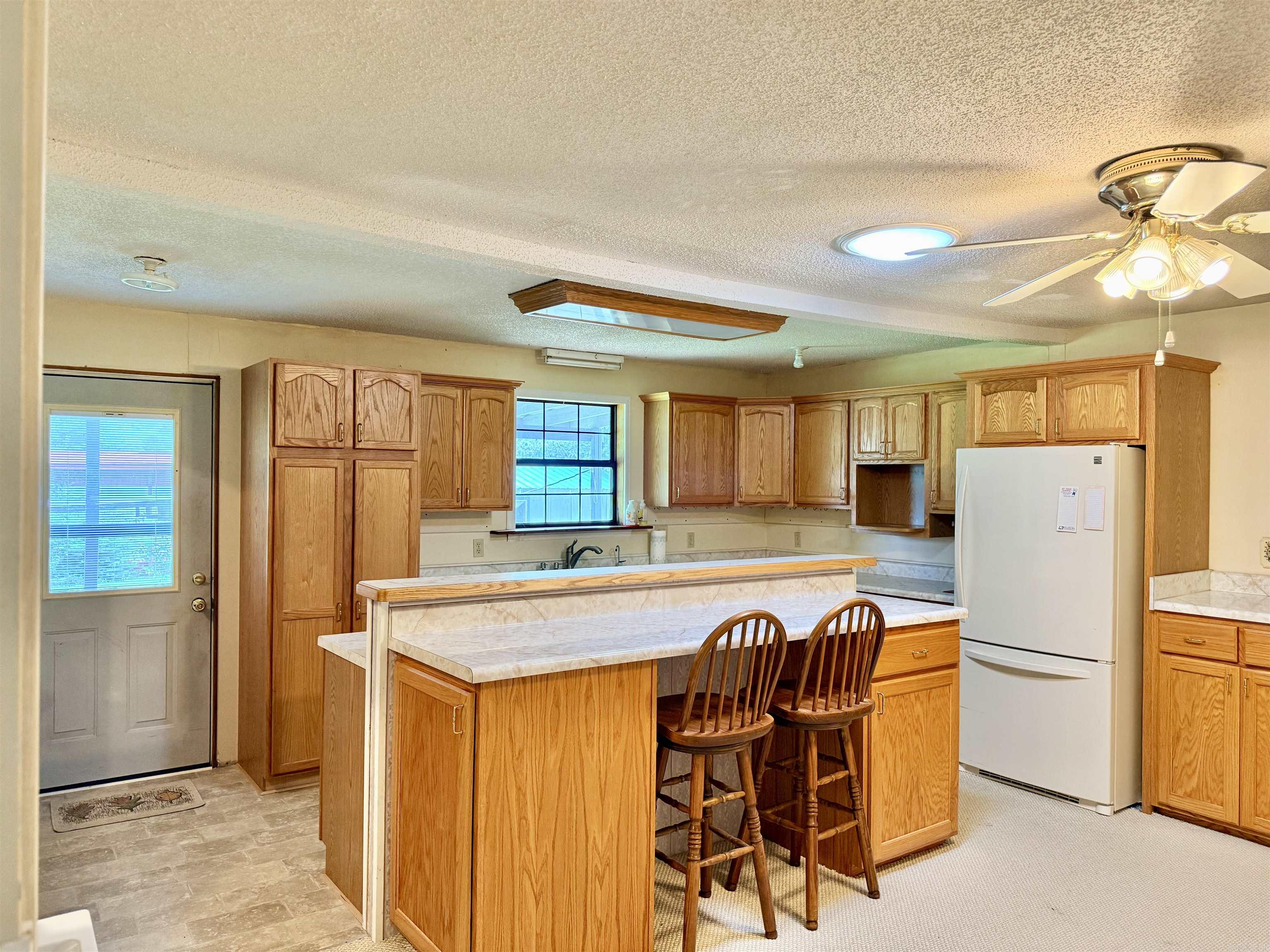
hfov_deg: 71.6
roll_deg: -0.7
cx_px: 635
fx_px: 881
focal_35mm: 24
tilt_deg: +1.0
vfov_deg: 56.8
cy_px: 476
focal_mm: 6.76
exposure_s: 1/60
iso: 250
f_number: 1.78
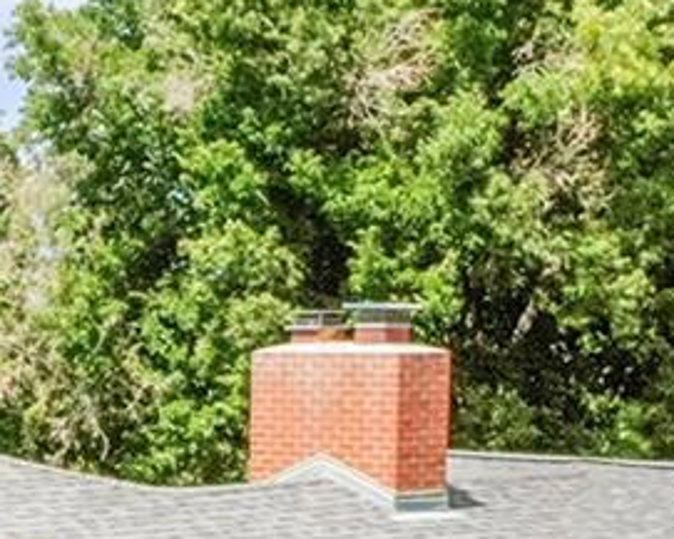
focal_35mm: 155
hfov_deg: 12.0
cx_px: -224
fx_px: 3093
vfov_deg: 9.6
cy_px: 897
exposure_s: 1/1600
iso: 800
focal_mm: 10.26
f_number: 8
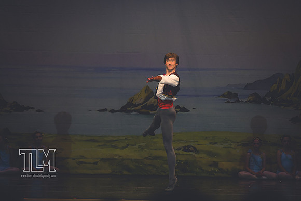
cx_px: 150
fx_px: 2005
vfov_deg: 5.7
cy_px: 100
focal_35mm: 240
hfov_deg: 8.6
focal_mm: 160
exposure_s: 1/500
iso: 500
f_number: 2.8
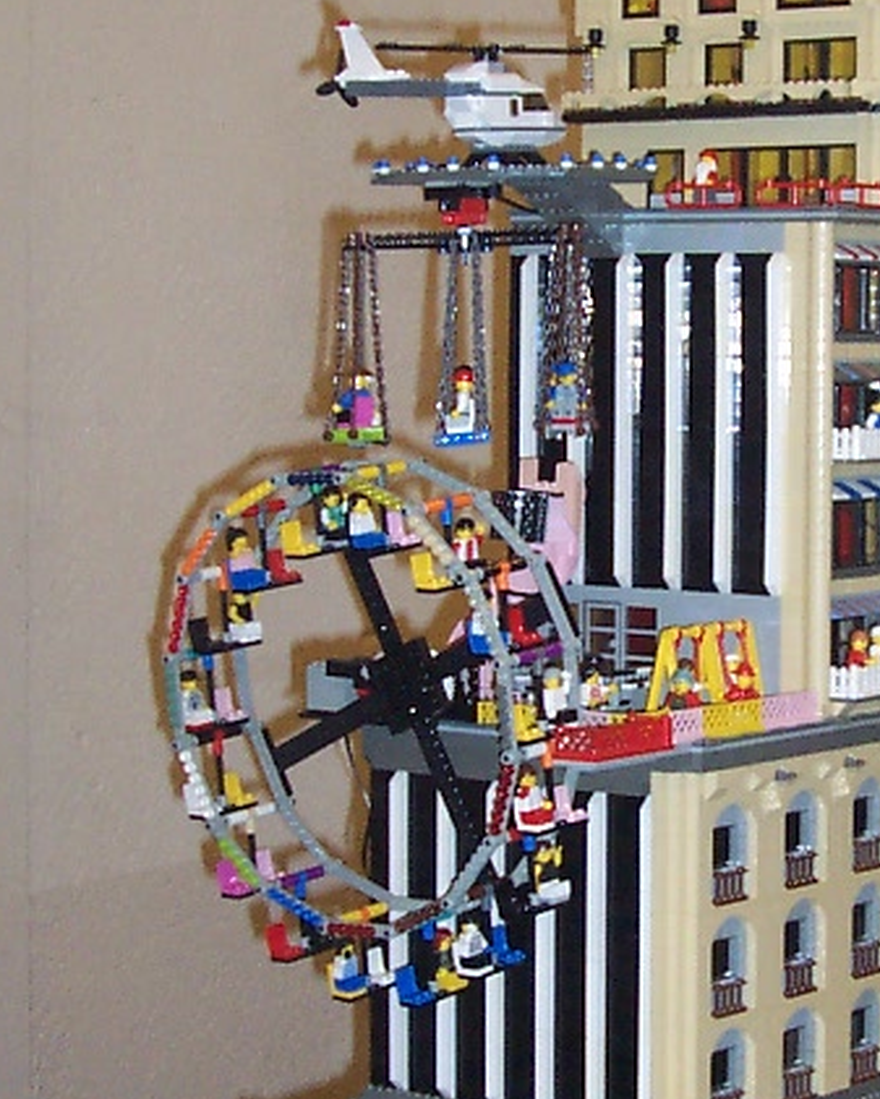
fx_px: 3352
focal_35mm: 103
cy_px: 553
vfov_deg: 18.6
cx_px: 723
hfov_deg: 14.9
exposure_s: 1/60
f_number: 2.8
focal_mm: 5.6
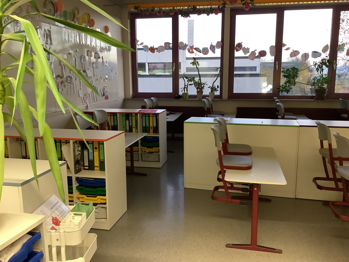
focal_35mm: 31
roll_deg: -0.4
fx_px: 313
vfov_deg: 45.4
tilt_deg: -10.6
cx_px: 174
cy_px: 131
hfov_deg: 58.4
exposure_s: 1/33
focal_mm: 3.3
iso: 250
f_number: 2.4
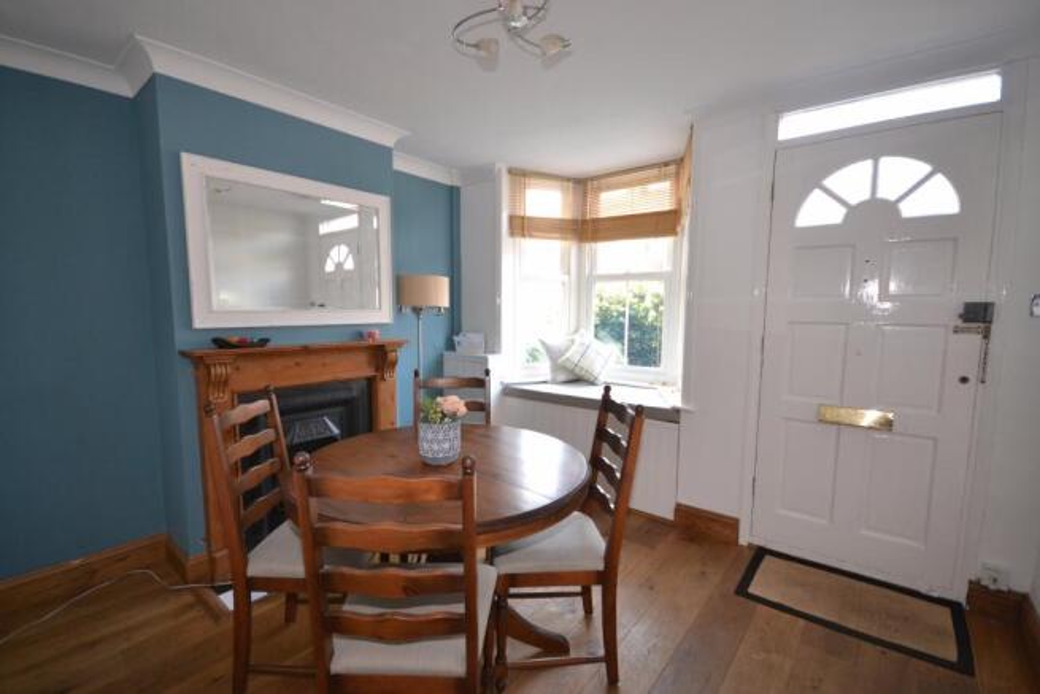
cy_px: 347
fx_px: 433
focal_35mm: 15
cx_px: 520
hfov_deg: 100.4
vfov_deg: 77.4
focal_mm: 10
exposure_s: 1/60
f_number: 4
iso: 640
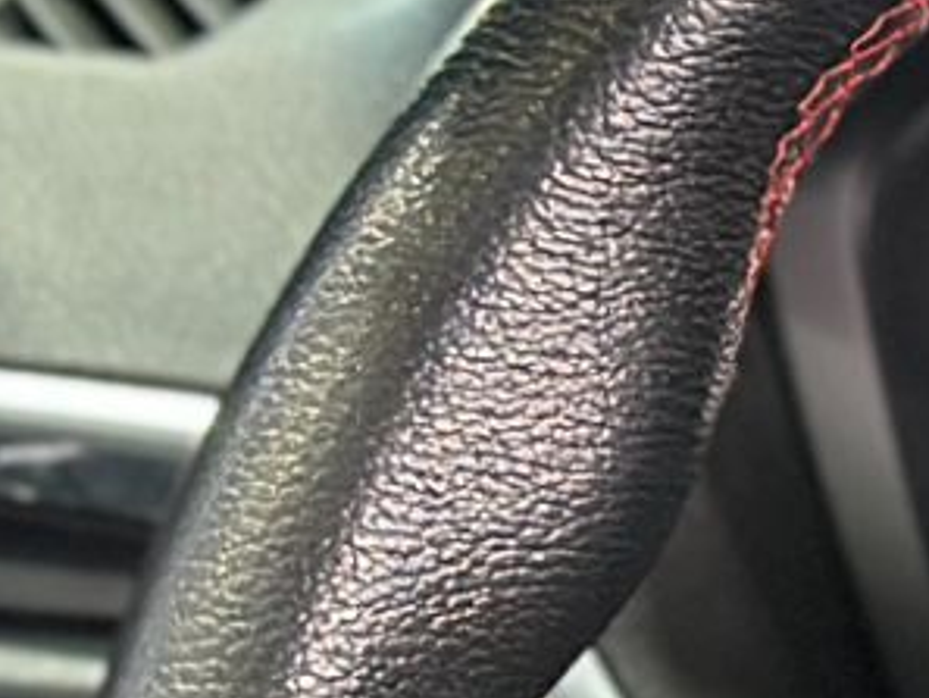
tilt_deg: -19.9
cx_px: 1921
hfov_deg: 6.2
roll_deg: -0.5
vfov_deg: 4.8
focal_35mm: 310
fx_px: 8323
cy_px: 1177
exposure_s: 1/34
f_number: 1.78
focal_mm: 6.86
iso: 640
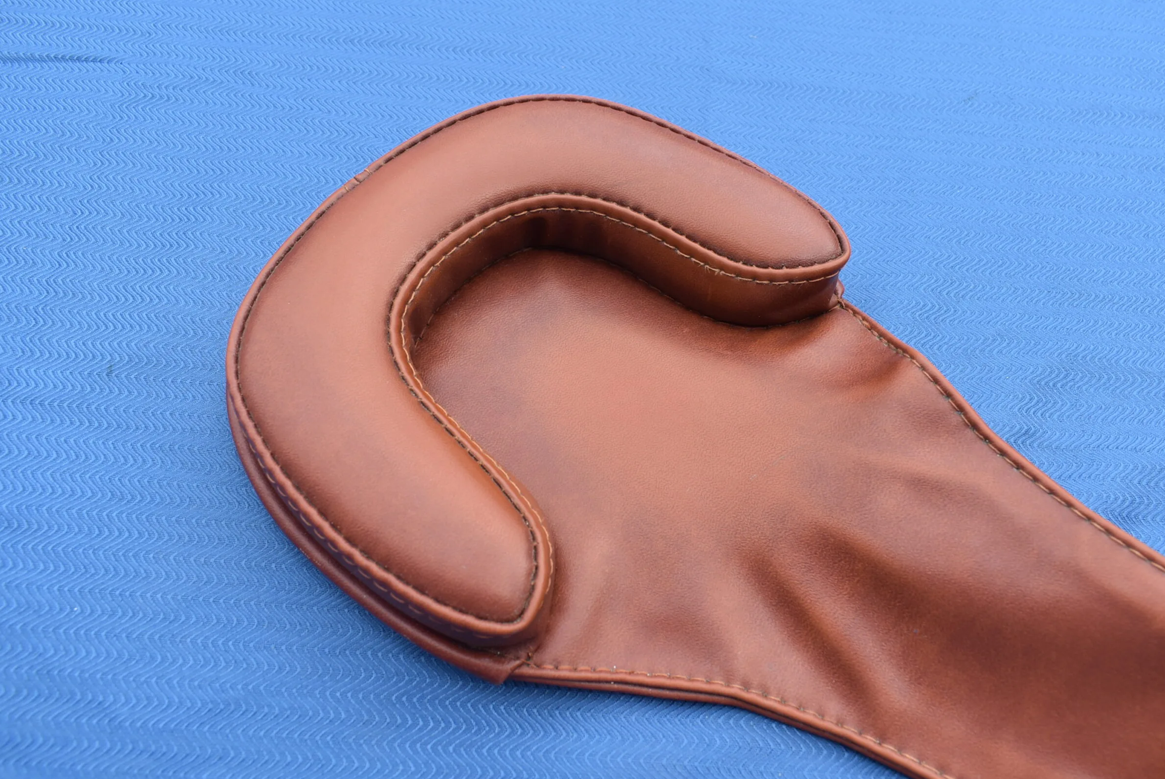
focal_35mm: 29
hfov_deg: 63.6
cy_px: 379
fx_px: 939
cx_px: 611
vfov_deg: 45.0
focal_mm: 18
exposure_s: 1/320
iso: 200
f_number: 7.1
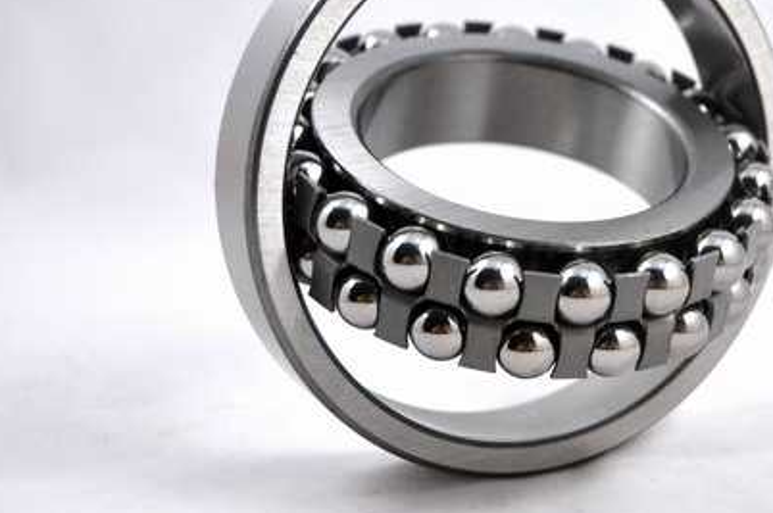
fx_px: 1823
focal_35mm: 85
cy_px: 184
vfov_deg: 16.0
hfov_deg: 23.8
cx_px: 535
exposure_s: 1/125
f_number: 5.6
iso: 320
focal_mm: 38
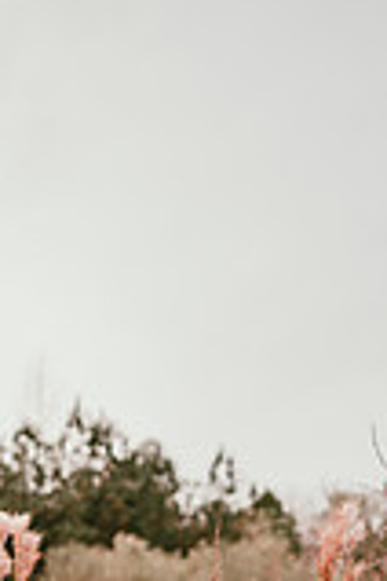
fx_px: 1096
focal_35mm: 68
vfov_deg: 24.9
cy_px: 797
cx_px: -47
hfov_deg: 19.1
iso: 100
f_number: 2.2
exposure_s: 1/160
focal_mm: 24
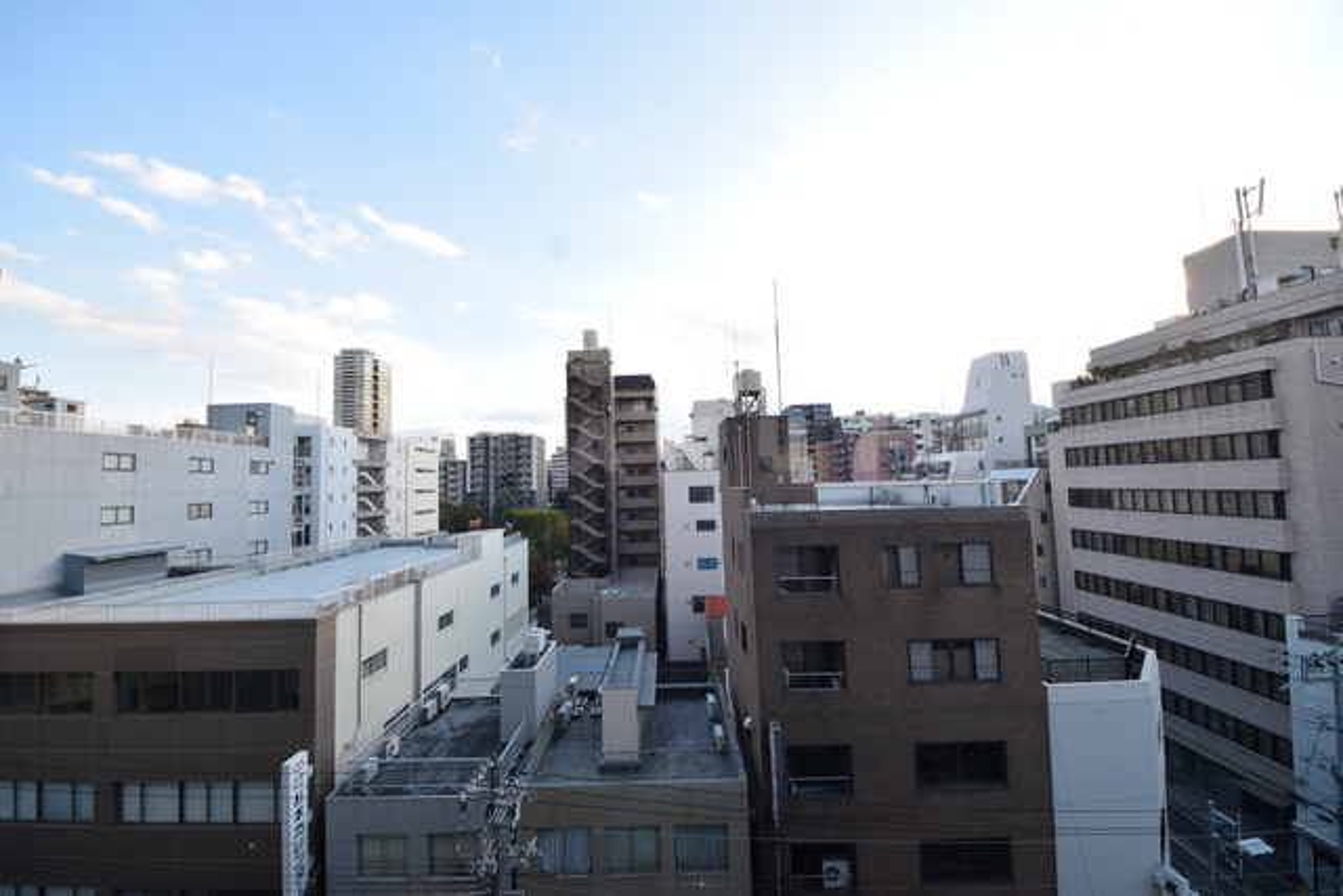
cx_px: 672
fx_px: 448
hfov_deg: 112.6
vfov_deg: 90.0
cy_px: 448
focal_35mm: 12
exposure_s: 1/250
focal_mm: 8
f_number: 8
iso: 800
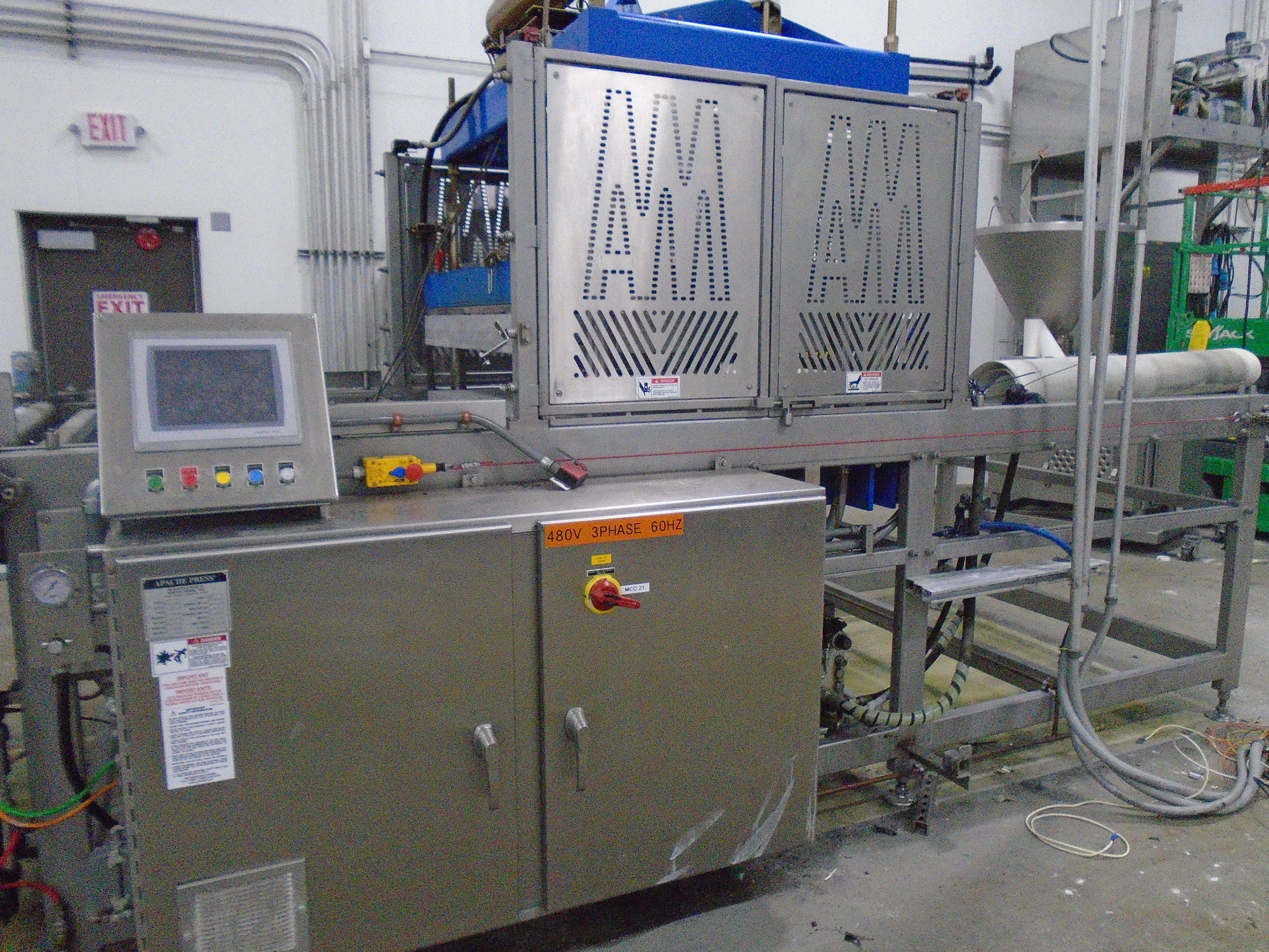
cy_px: 476
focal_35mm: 26
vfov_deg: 53.1
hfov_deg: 67.3
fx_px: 953
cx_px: 634
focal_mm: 4.6
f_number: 3.2
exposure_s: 1/100
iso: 800
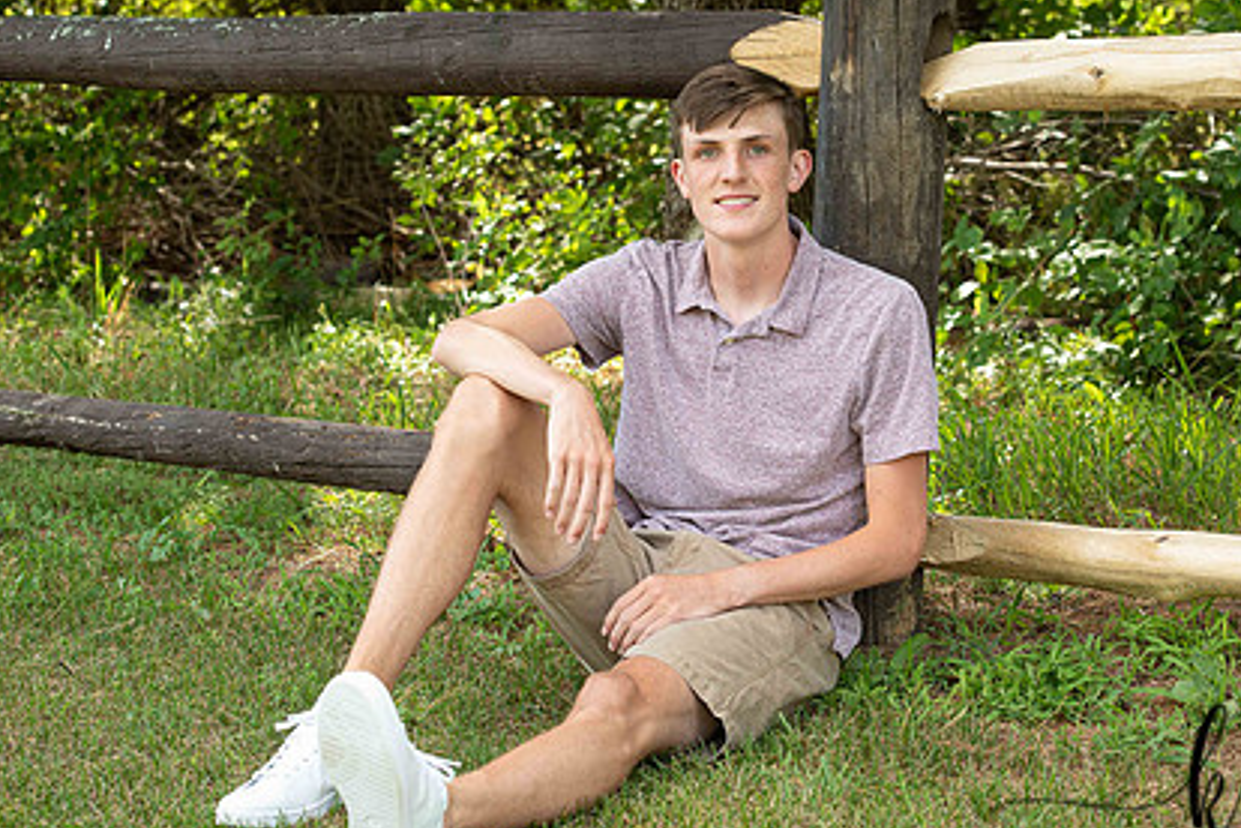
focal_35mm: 98
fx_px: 3378
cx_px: 662
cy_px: 394
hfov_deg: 20.8
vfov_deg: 14.0
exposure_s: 1/200
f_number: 5.6
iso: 400
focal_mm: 70
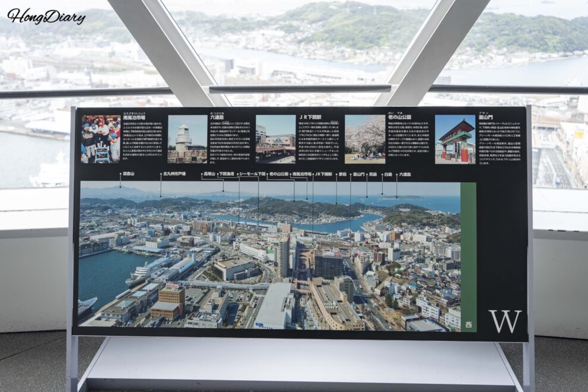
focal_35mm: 31
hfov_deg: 60.3
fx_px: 506
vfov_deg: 42.3
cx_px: 295
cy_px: 200
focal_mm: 30
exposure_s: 1/60
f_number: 4.5
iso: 100
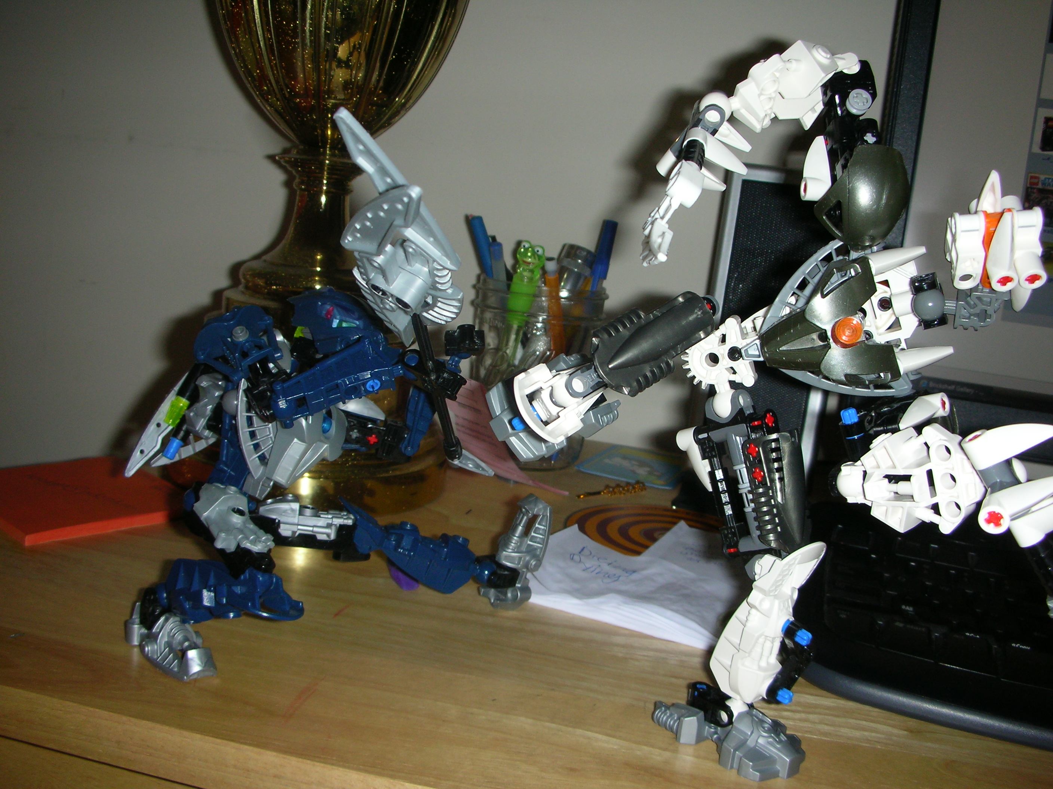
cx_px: 526
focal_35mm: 35
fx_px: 1065
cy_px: 394
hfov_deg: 52.6
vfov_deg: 40.7
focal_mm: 5.8
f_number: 3
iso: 50
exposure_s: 1/60.1
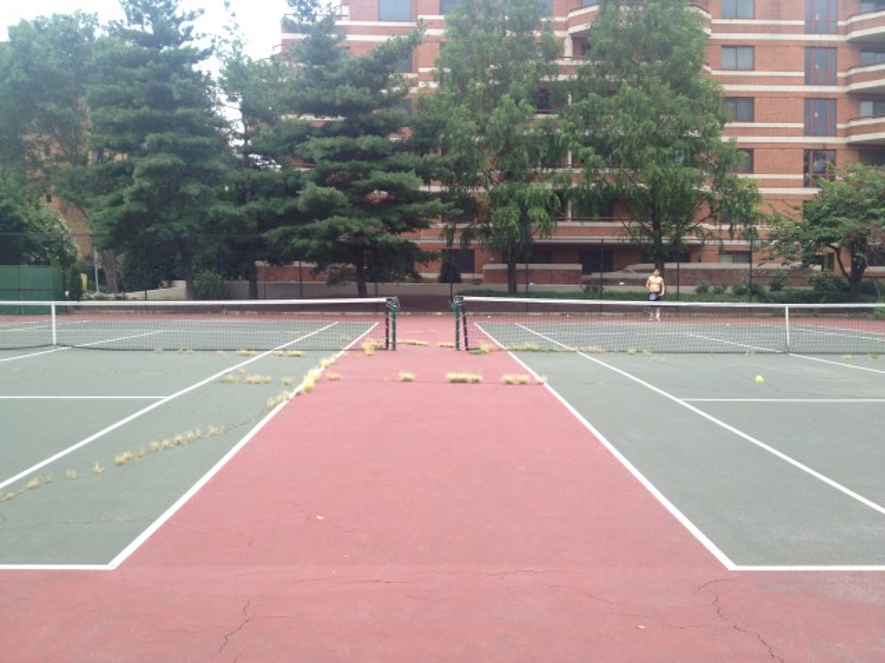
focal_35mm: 35
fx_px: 895
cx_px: 442
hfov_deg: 52.6
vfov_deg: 40.7
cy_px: 332
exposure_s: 1/336
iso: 50
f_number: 2.4
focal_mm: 4.28
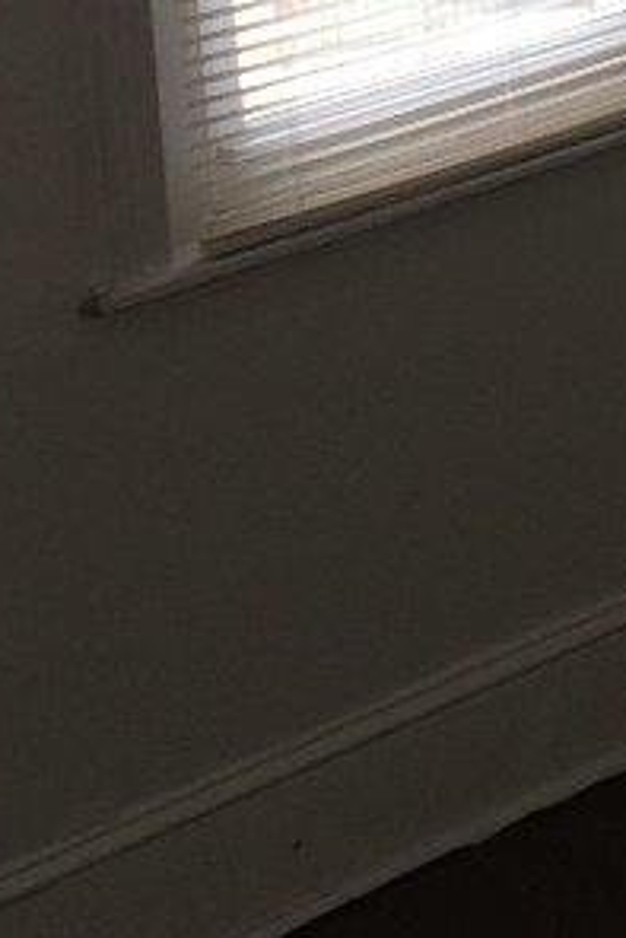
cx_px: 623
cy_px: -394
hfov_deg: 9.3
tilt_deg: -6.7
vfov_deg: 13.3
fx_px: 3829
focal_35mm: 147
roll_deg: +5.6
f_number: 2.2
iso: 40
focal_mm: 4.15
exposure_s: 1/120
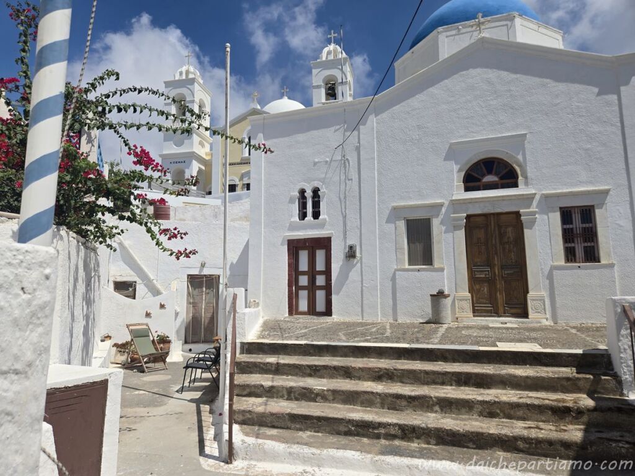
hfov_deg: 73.9
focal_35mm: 23
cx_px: 318
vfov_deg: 58.9
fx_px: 422
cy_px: 238
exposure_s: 1/4273
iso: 25
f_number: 1.8
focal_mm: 5.4
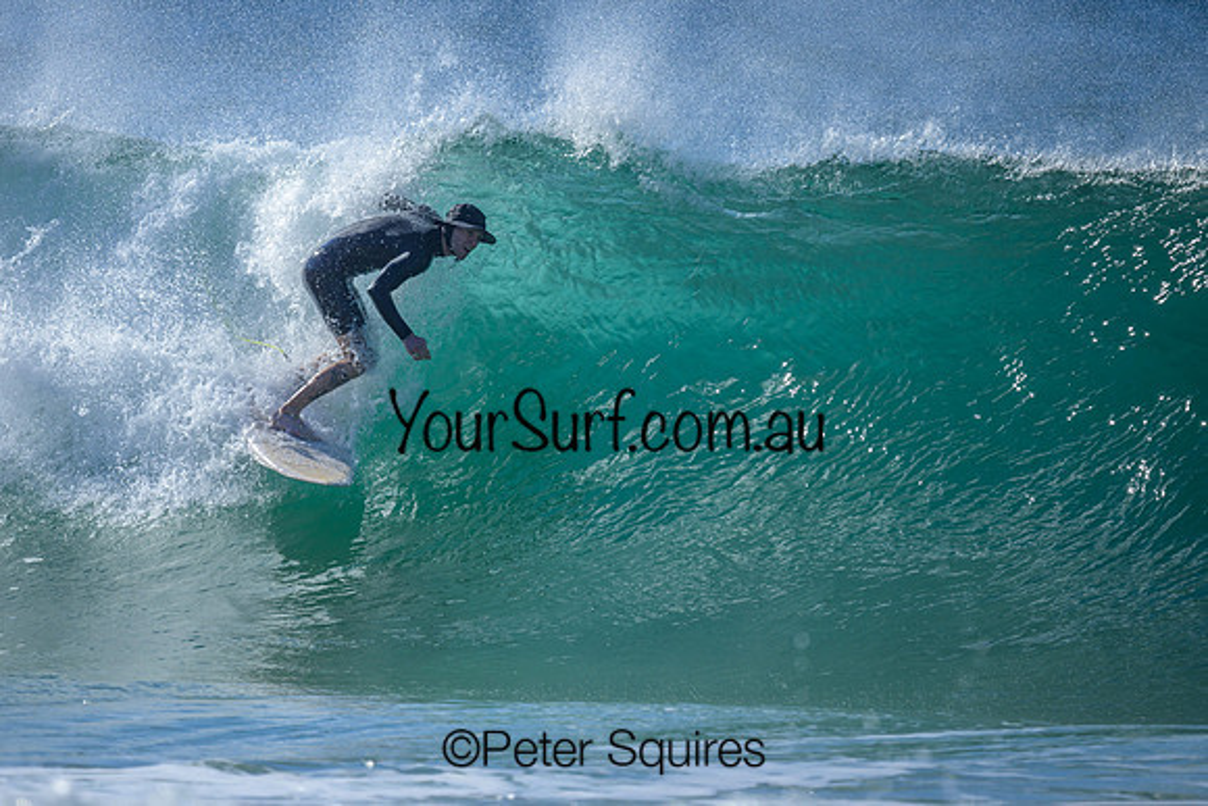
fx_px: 32216
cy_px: 383
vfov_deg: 1.4
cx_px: 483
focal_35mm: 960
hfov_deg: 2.1
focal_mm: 800
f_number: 6.3
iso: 280
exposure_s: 1/2000
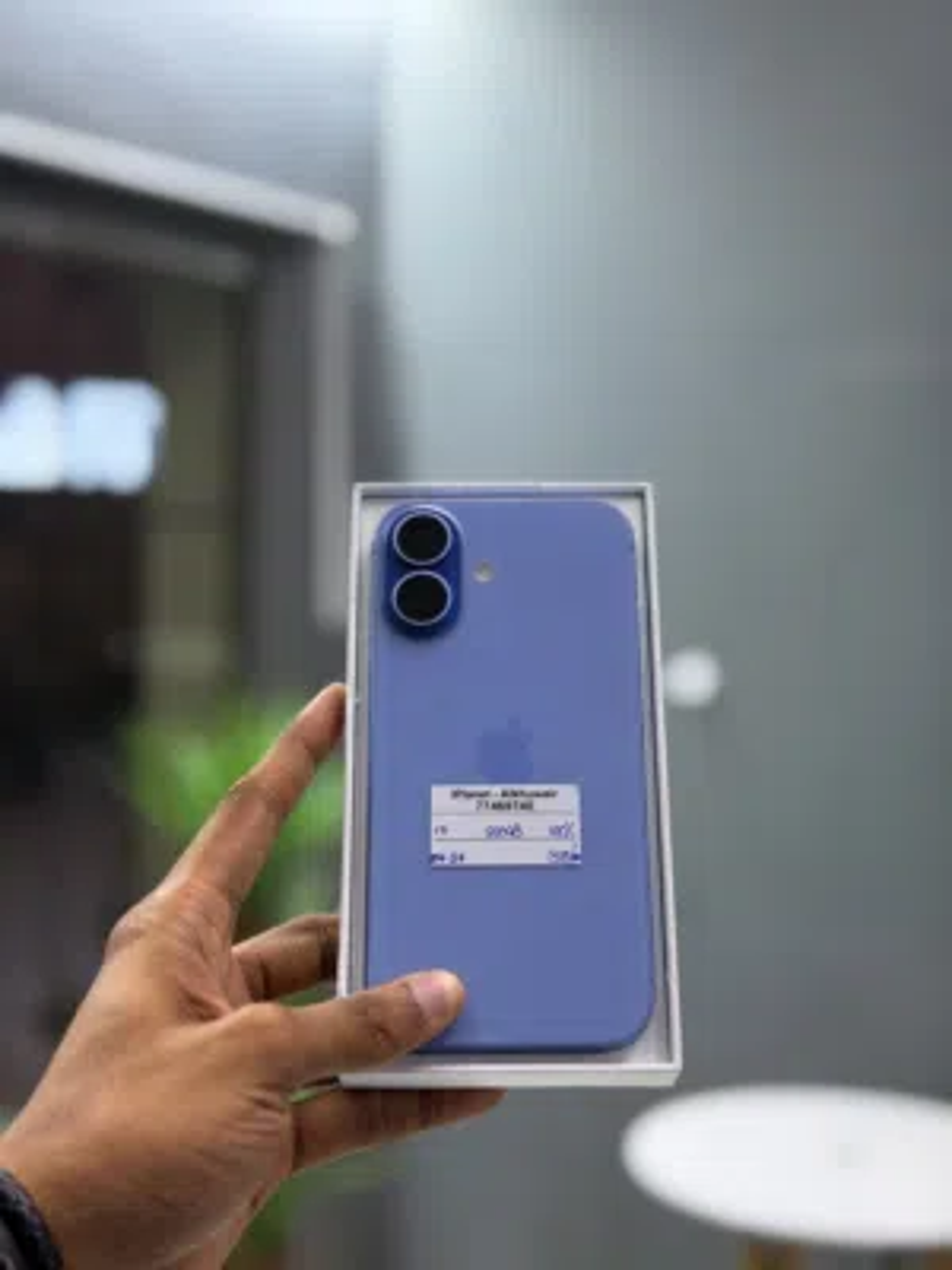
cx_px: 476
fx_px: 1760
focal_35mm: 48
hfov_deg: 30.3
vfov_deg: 39.7
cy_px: 635
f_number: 1.78
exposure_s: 1/100
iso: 100
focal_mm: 6.76
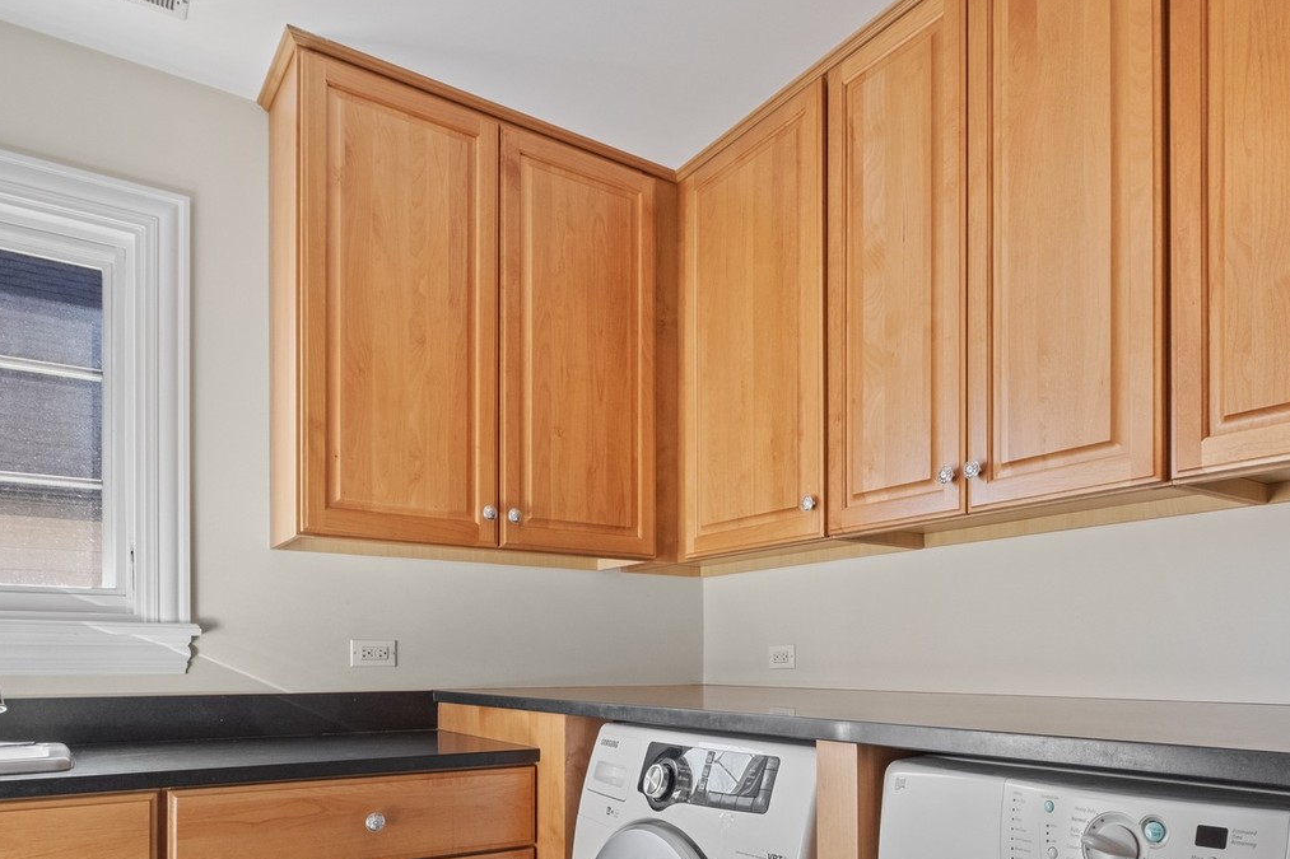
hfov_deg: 73.6
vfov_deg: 50.8
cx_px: 700
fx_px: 860
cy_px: 649
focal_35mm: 24
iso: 800
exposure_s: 1/6
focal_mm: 10
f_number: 8
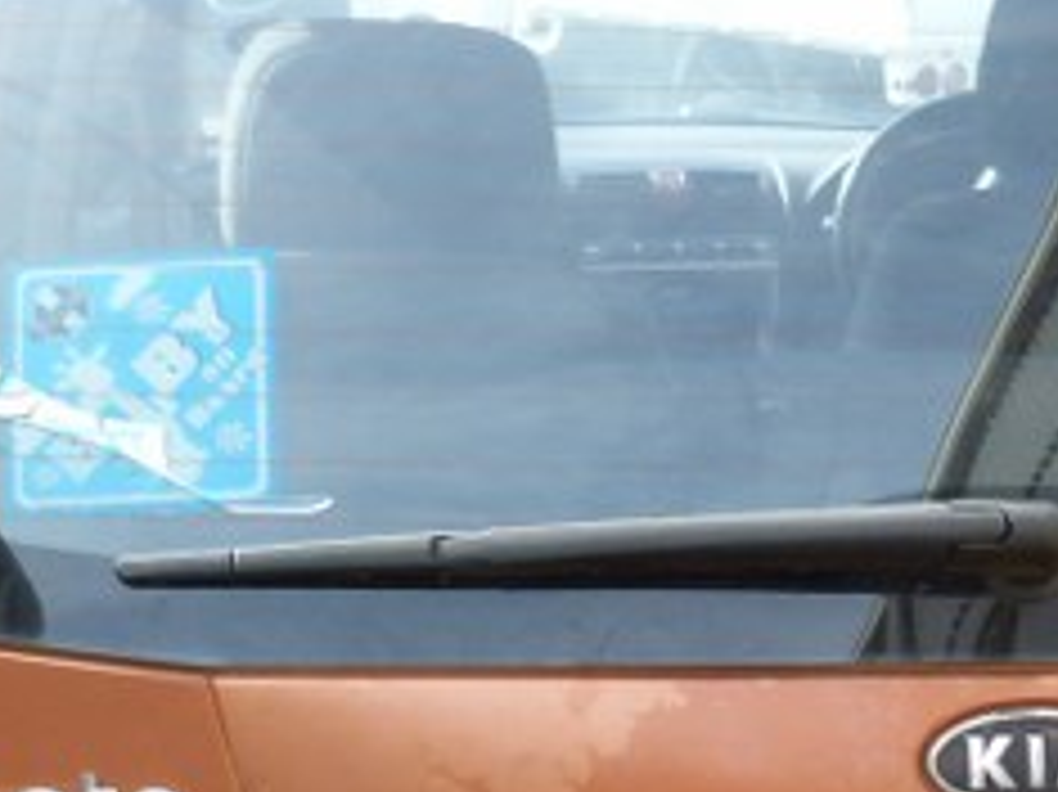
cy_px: 868
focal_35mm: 85
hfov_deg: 22.7
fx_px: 2597
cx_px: 851
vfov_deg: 16.8
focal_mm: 4.5
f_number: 2.8
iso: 160
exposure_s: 1/200
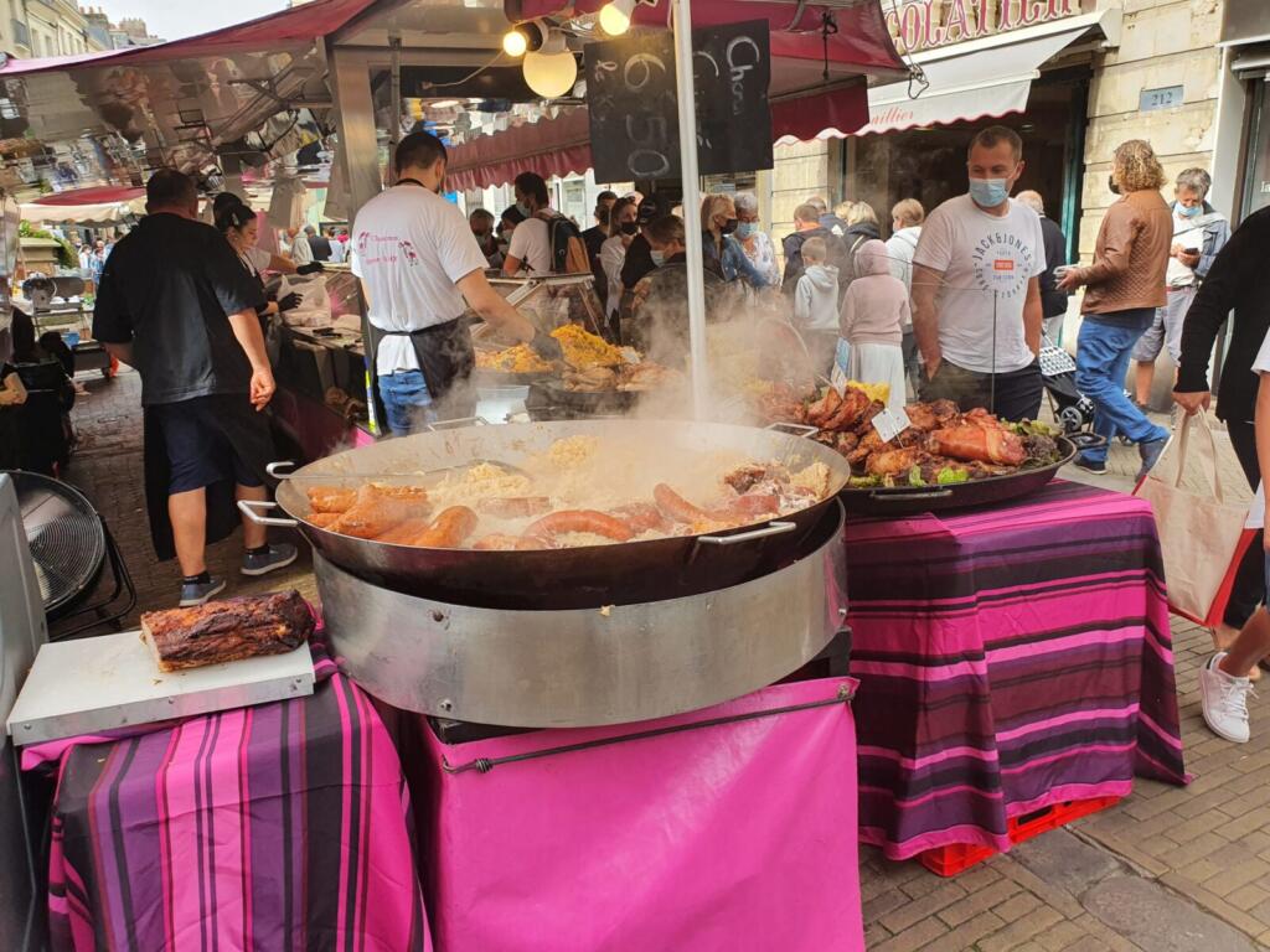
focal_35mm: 26
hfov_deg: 67.3
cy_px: 476
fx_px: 954
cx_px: 635
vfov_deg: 53.1
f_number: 2.4
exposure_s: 1/223
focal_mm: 4.32
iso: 50
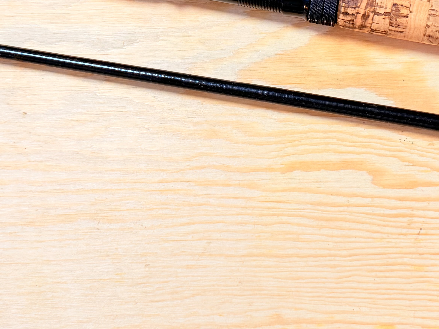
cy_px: 58
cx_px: 291
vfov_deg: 24.4
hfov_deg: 32.4
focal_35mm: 59
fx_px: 748
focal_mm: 6.76
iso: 250
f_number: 1.78
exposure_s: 1/50
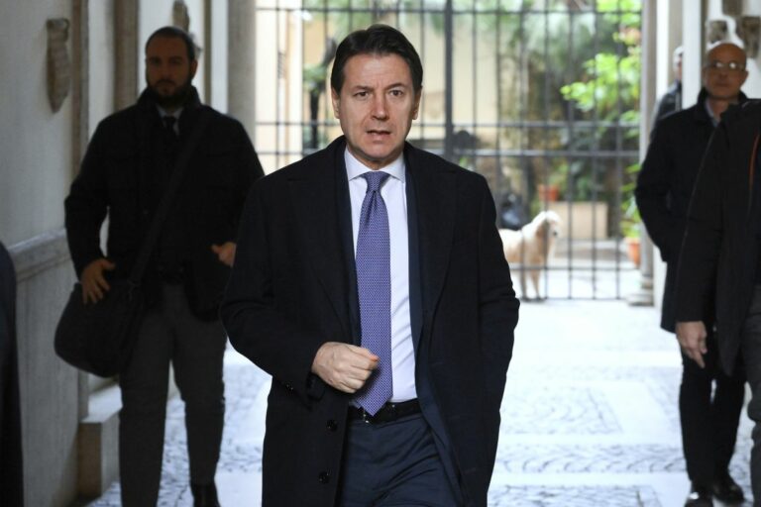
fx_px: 1458
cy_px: 254
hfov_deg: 29.2
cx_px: 380
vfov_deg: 19.7
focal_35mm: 69
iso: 5000
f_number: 4
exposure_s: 1/400
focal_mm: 69
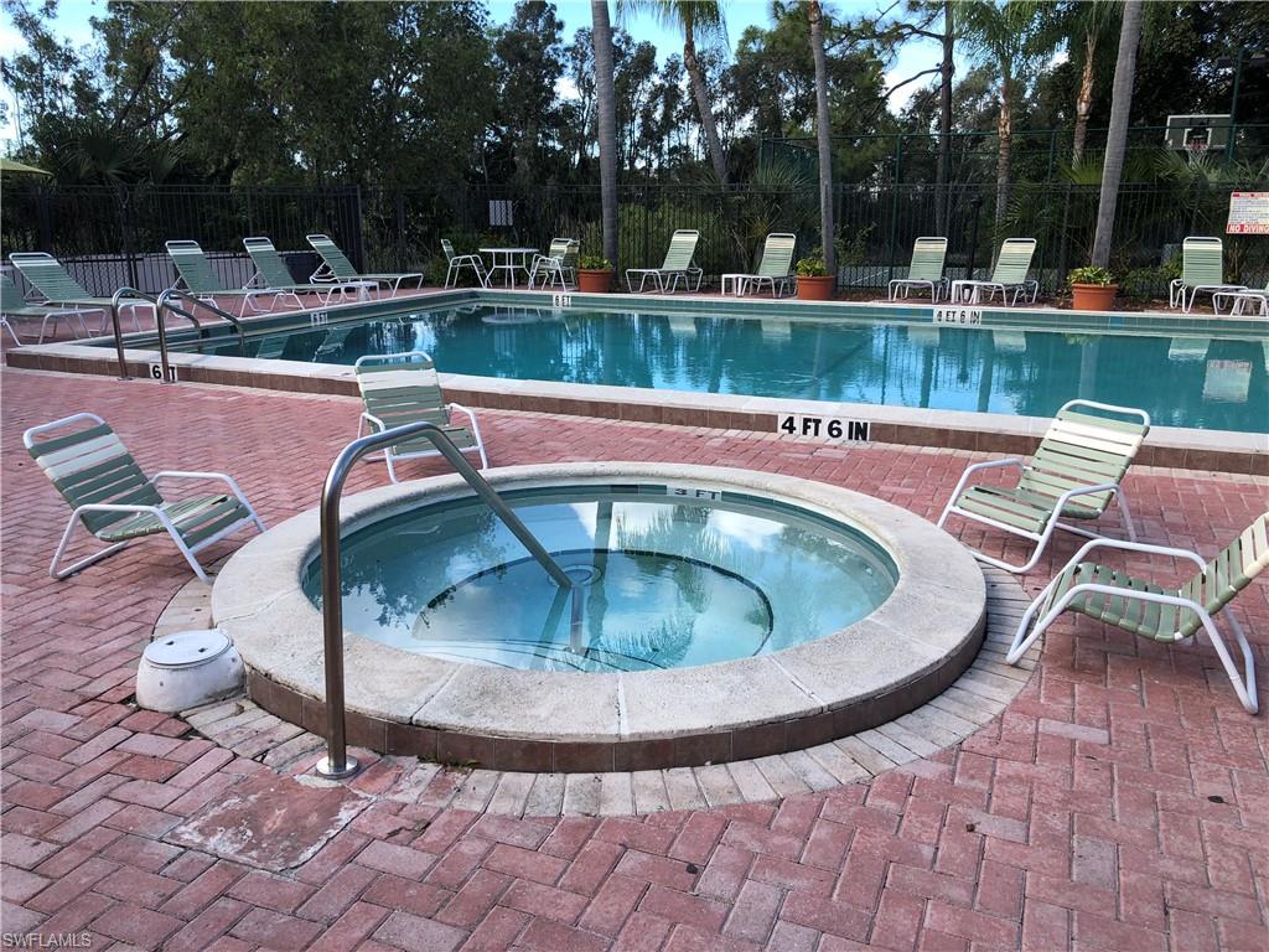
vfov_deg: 49.7
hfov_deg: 63.4
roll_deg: +0.3
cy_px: 476
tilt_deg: -13.4
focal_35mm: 28
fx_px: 1026
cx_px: 634
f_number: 1.8
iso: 20
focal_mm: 4
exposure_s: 1/607
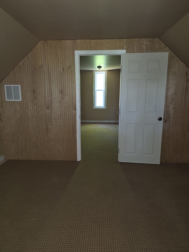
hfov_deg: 58.9
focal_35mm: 23
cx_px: 94
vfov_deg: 73.9
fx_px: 167
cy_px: 126
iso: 80
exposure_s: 1/20
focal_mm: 6.5
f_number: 1.4
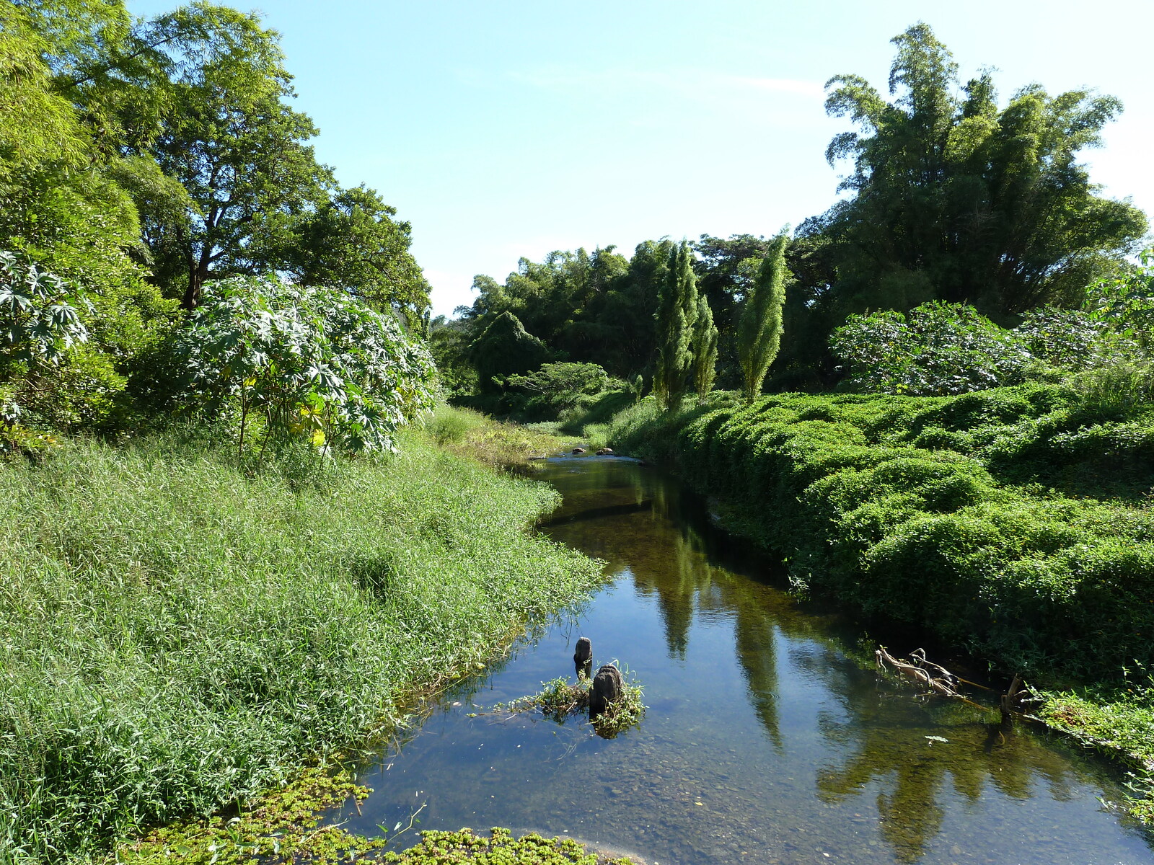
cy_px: 432
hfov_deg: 69.4
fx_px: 833
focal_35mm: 25
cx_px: 577
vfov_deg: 54.9
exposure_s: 1/200
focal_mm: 4.1
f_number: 4
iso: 80
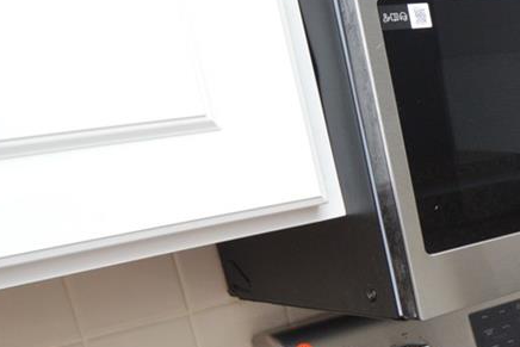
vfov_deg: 19.7
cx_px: 787
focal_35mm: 66
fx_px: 954
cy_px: 388
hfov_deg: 23.9
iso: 640
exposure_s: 1/60
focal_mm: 12
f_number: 4
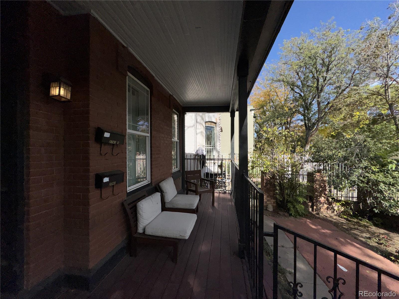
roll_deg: -0.4
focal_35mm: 14
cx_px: 200
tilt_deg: -0.8
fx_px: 161
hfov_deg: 102.1
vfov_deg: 85.7
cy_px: 150
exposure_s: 1/5263
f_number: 2.2
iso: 32
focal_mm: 2.22
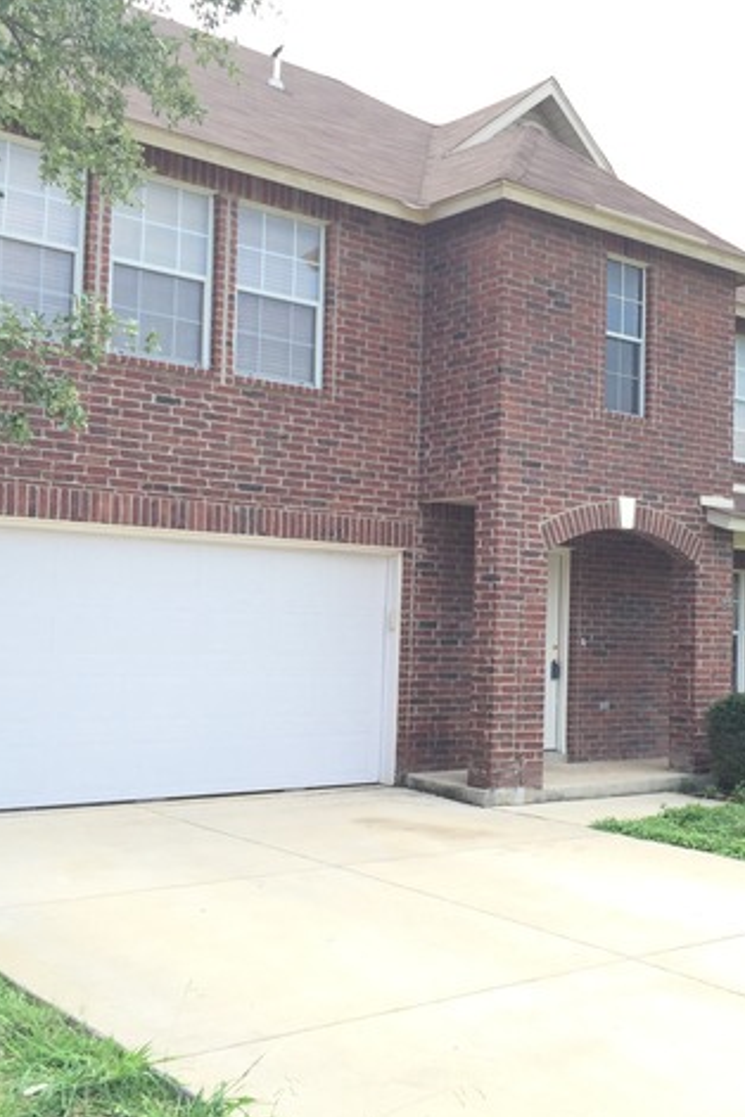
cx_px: 569
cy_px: 560
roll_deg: -1.8
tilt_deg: +4.3
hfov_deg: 32.0
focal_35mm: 41
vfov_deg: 47.4
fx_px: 1273
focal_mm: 4.15
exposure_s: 1/227
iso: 32
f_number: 2.2
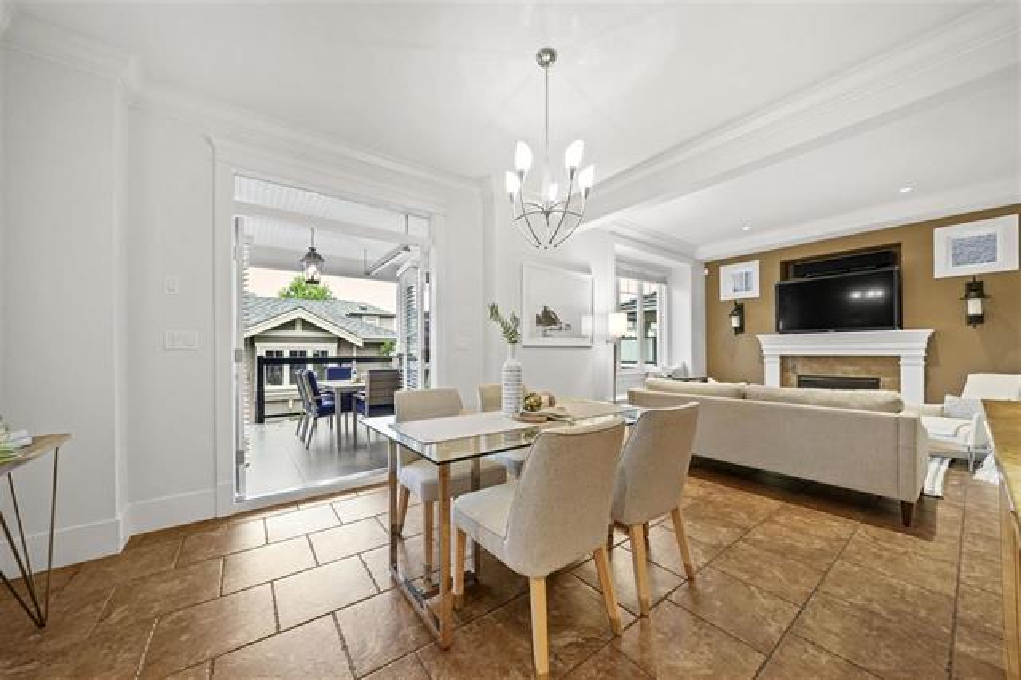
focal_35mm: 12
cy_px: 340
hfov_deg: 112.6
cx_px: 510
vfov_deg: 89.9
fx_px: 340
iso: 6400
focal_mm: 12
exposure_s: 1/5
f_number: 11
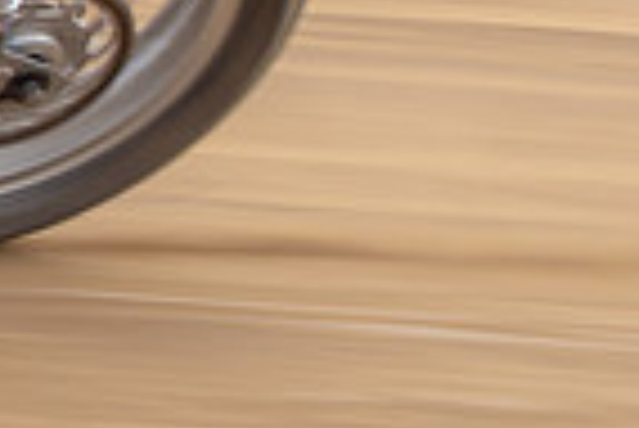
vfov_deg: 2.3
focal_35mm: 587
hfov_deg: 3.5
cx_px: -832
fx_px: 10430
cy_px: -409
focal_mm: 78
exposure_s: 1/100
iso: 200
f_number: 11
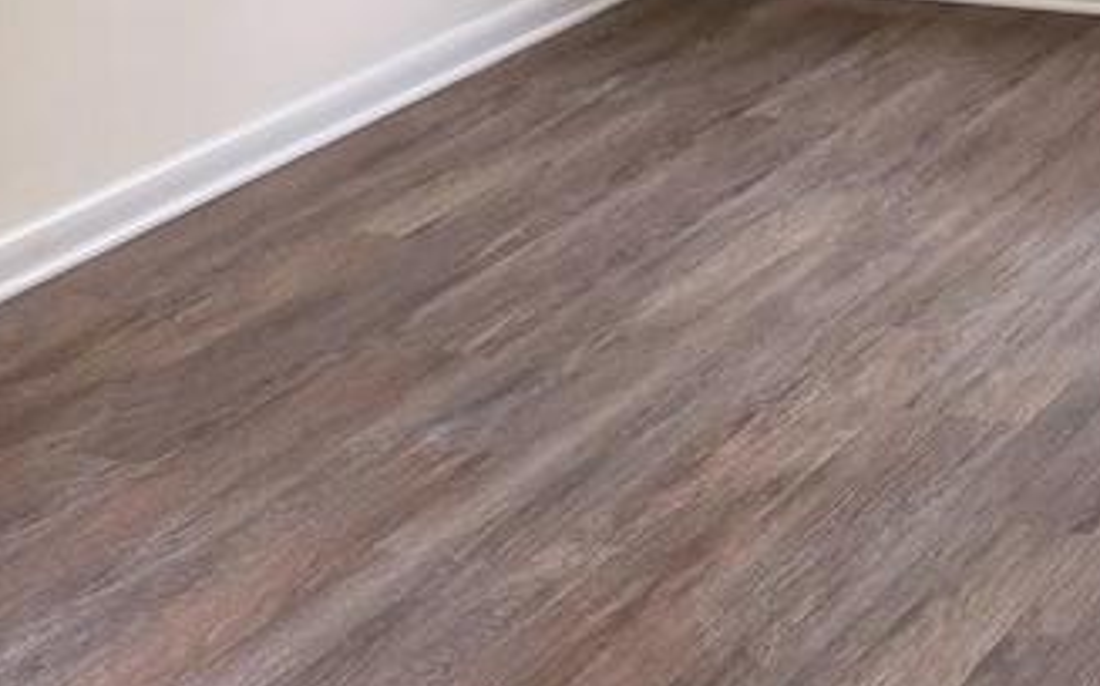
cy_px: -632
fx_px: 3356
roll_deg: +0.4
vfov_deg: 10.8
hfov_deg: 18.3
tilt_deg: -1.7
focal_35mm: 112
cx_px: 992
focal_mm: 6.76
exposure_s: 1/121
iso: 80
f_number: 1.78
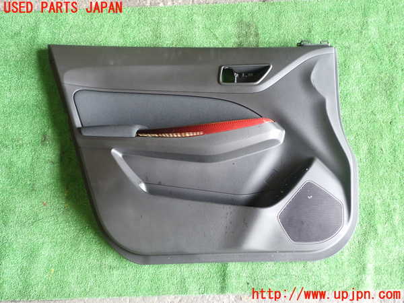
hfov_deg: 60.0
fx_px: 350
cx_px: 202
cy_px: 152
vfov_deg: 46.8
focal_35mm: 30
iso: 200
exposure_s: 1/40
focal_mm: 5.4
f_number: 2.3
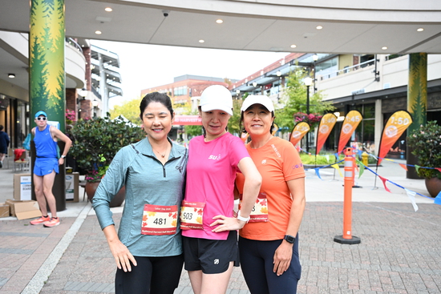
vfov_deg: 39.4
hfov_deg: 56.5
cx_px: 220
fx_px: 410
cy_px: 147
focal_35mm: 34
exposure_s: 1/400
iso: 3200
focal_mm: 33.5
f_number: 4
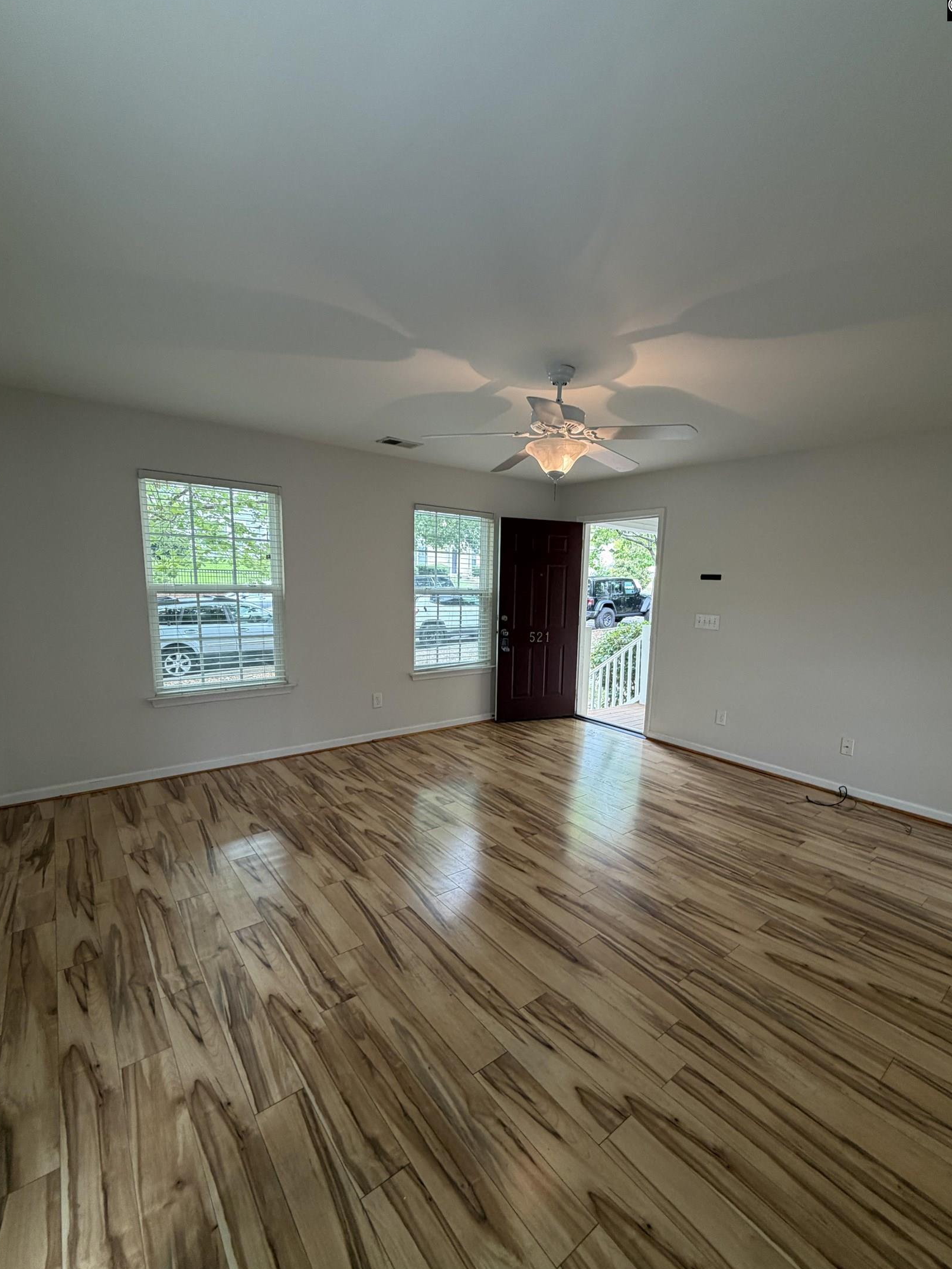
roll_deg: -2.1
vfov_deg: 98.1
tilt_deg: -9.1
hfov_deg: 81.7
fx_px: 550
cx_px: 494
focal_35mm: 15
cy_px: 671
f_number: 2.2
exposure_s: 1/60
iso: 200
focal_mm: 2.22
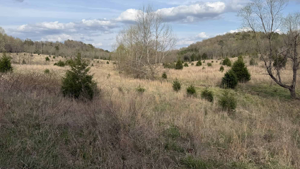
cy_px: 56
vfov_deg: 42.3
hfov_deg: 69.8
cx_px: 152
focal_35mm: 27
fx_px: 215
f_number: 1.8
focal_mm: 6.8
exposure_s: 1/4673
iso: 80
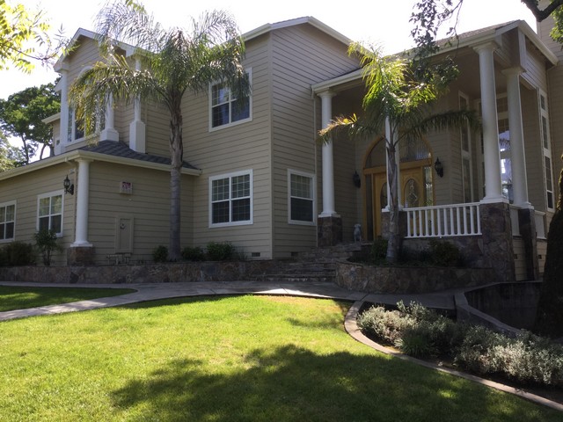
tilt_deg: +5.6
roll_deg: +0.4
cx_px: 282
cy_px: 211
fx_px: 504
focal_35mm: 31
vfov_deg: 45.4
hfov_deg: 58.4
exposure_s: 1/342
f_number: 2.4
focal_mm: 3.3
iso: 25
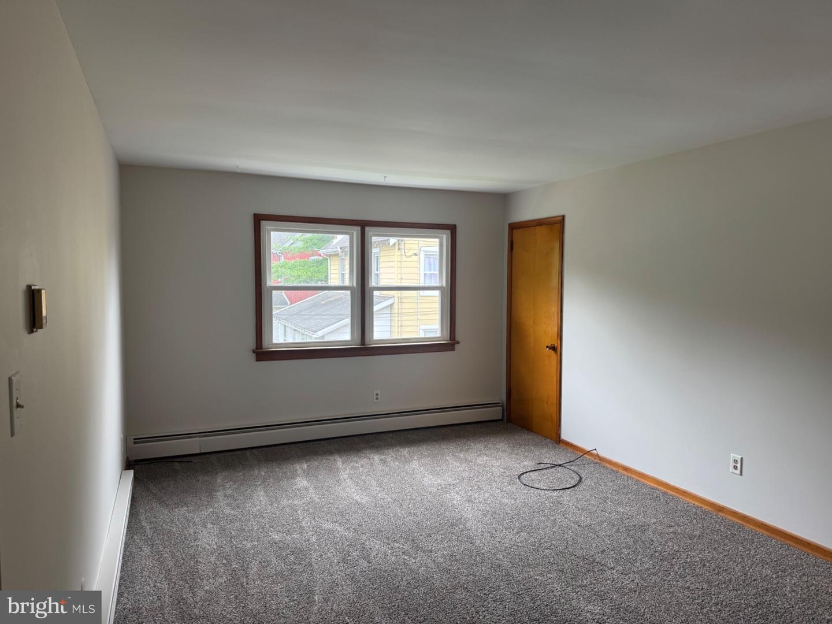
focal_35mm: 24
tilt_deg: -4.8
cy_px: 312
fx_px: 577
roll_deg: -0.1
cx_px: 416
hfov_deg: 71.6
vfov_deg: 56.8
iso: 125
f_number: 1.78
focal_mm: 6.76
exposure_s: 1/60
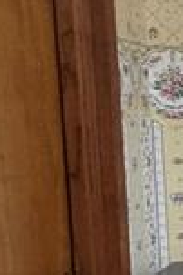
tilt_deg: -3.9
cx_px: 821
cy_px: 166
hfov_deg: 7.2
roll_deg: +0.3
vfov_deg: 20.8
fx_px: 749
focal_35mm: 98
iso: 200
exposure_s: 1/60
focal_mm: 2.22
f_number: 2.2
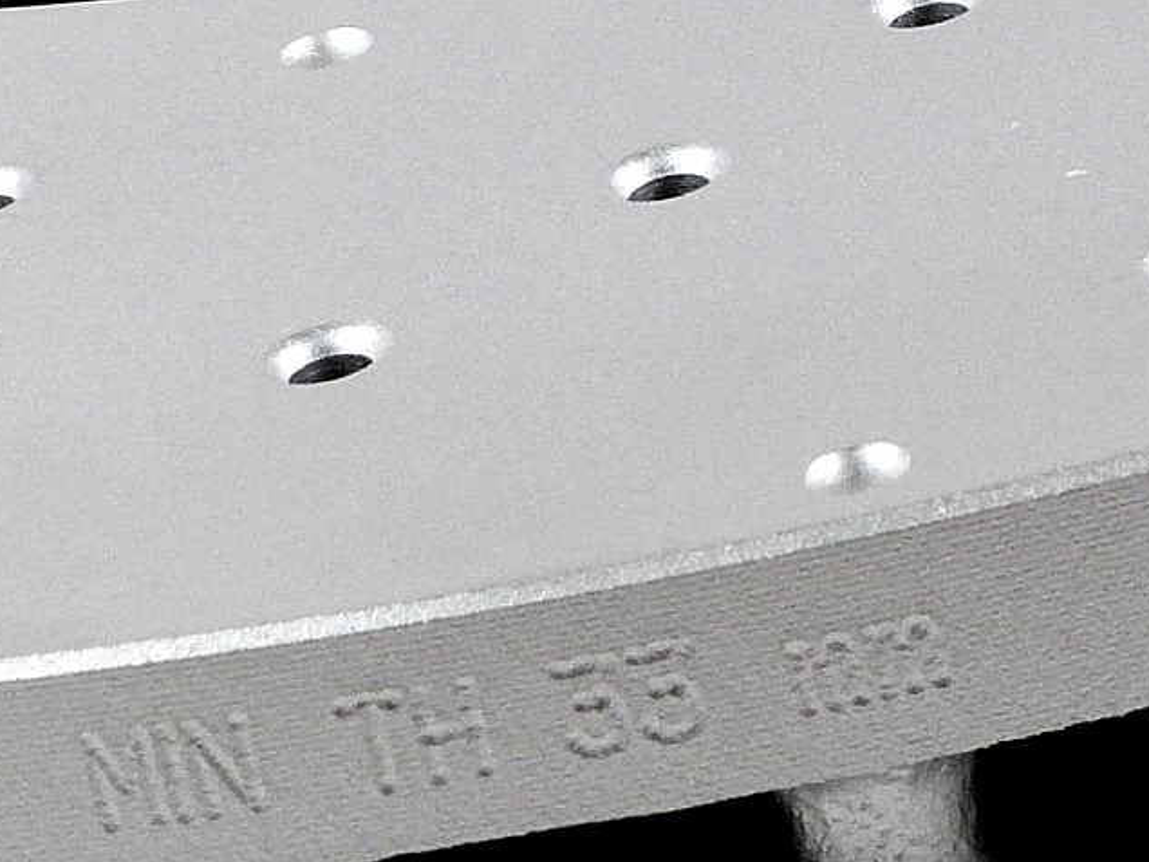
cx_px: 1331
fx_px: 8331
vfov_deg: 5.9
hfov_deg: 7.8
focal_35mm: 251
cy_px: -27
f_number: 4
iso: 100
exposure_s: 1/200
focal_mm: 10.2
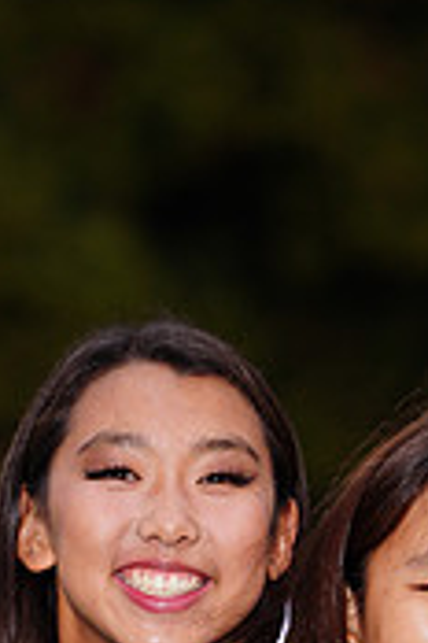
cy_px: 987
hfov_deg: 1.8
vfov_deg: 2.6
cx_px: 282
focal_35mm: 784
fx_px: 13980
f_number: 5.6
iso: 200
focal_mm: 235
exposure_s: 1/200
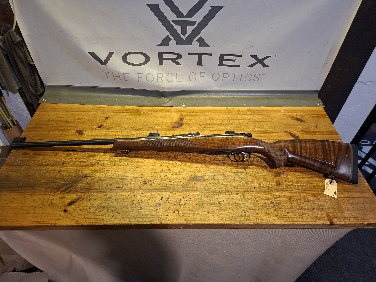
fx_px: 250
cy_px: 141
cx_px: 188
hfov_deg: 73.9
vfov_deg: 58.9
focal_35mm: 23
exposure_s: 1/25
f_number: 1.8
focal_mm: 5.54
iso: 400
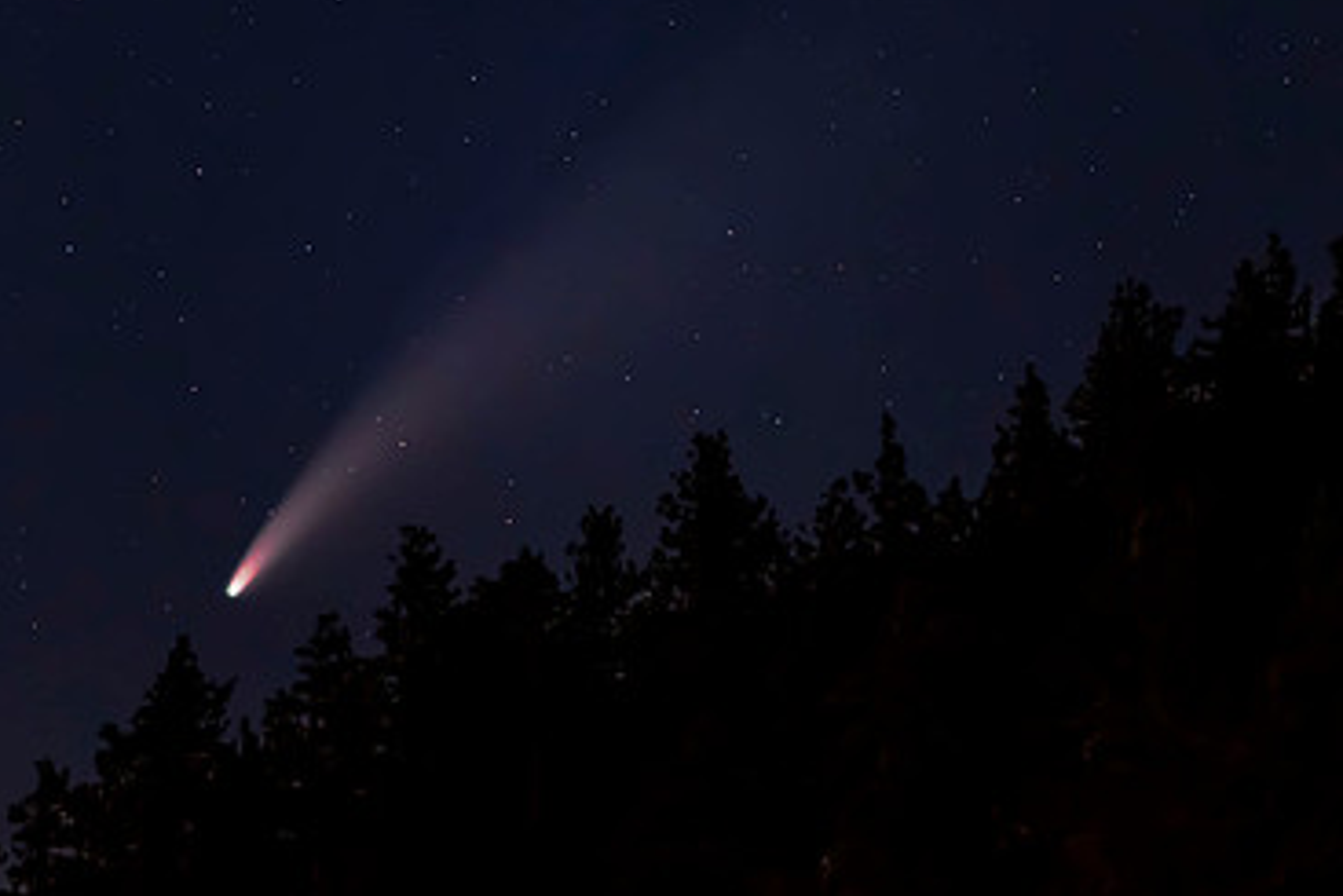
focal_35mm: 325
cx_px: 663
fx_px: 12128
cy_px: 298
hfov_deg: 6.3
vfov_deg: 4.2
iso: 3200
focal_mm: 200
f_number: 4
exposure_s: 2
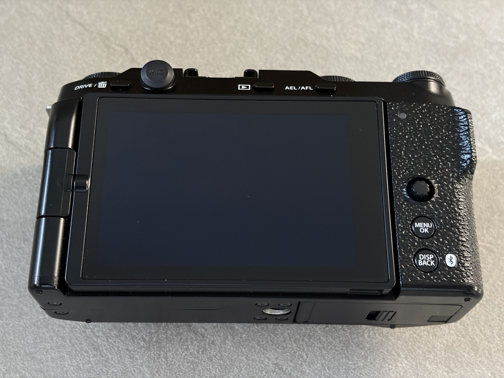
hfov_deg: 36.8
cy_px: 189
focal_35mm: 52
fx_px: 757
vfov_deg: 28.0
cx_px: 252
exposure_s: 1/30
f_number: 1.6
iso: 320
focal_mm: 5.96
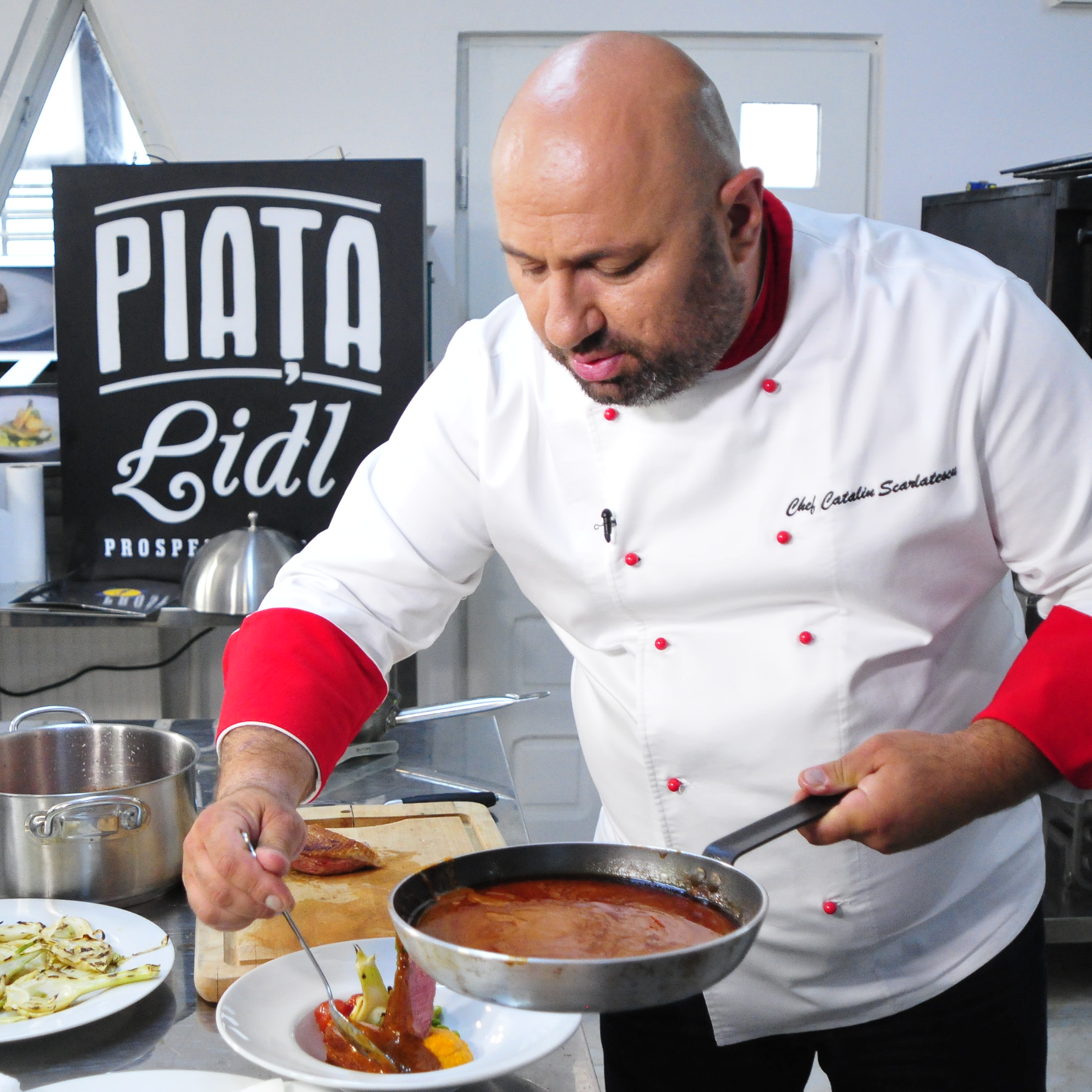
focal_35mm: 47
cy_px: 539
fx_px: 1677
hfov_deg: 35.9
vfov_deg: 36.1
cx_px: 444
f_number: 4
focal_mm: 24
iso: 2000
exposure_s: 1/200
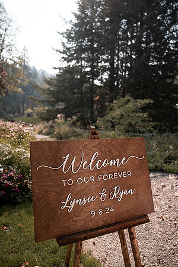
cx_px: 89
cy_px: 134
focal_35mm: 24
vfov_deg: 73.7
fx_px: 178
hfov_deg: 53.1
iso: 250
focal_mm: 24
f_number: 2.8
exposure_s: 1/2000
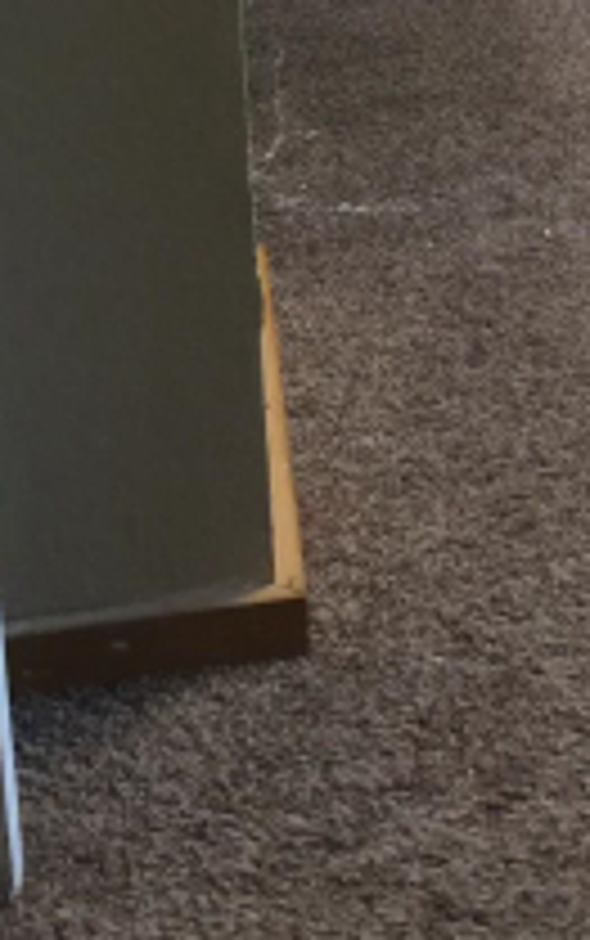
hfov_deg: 12.9
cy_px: -92
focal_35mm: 98
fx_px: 2516
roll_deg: -0.2
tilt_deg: -17.3
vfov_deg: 20.2
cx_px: 797
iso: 64
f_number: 2.2
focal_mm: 4.15
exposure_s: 1/4
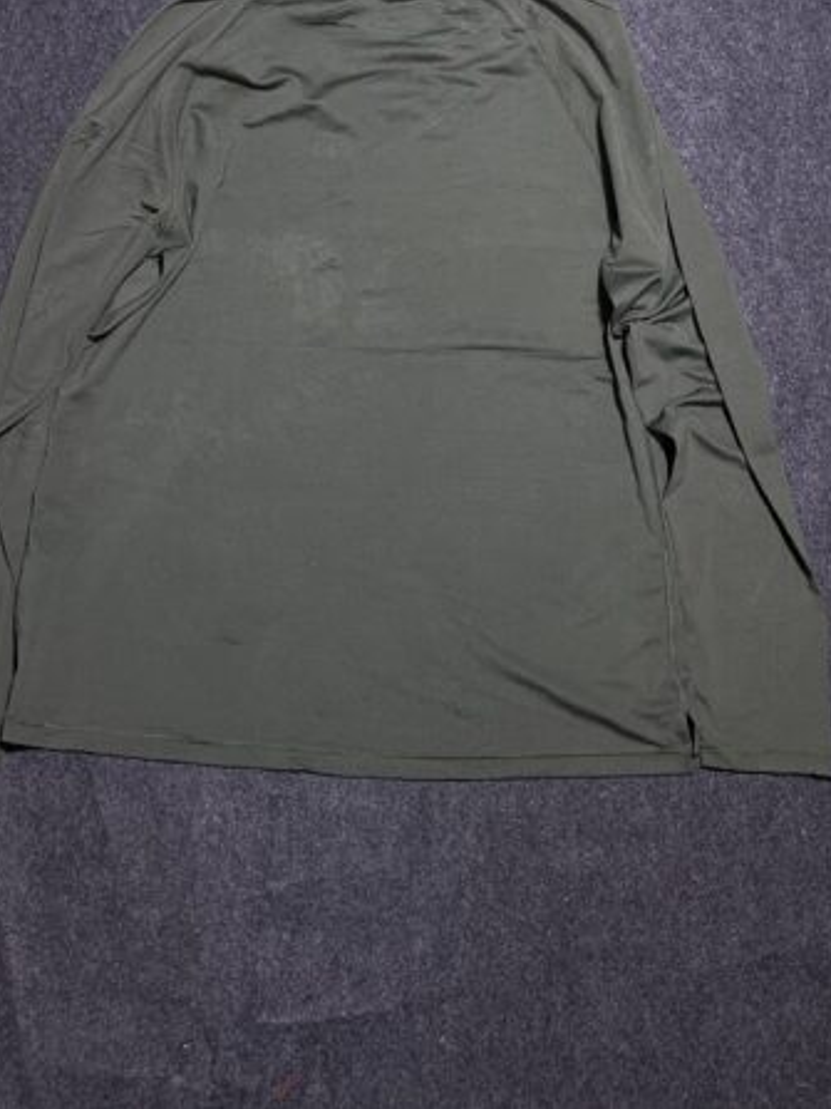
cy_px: 453
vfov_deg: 58.0
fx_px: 993
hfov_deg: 45.3
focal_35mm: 31
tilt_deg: -57.6
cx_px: 362
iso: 80
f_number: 1.6
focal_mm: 4.2
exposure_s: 1/50
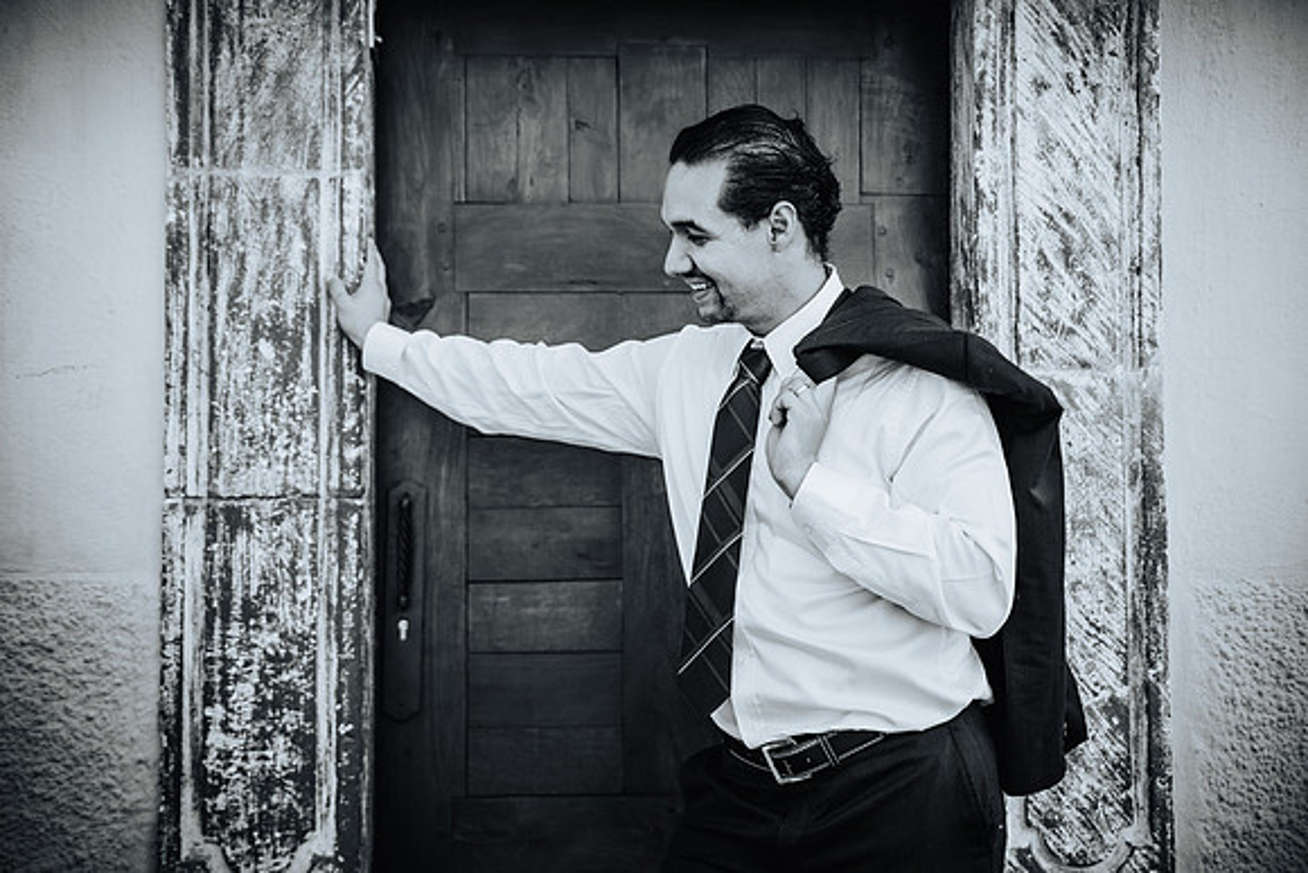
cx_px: 654
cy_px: 436
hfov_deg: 43.6
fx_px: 1635
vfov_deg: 29.9
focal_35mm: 45
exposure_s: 1/1600
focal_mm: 30
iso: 100
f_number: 1.8
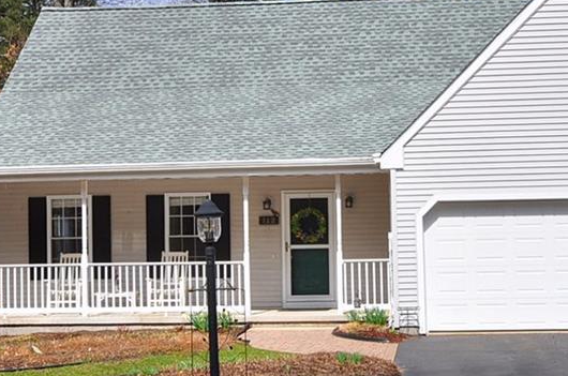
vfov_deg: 23.2
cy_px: 148
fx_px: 913
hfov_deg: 34.2
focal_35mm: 58
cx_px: 383
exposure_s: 1/500
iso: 200
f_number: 9
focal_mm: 20
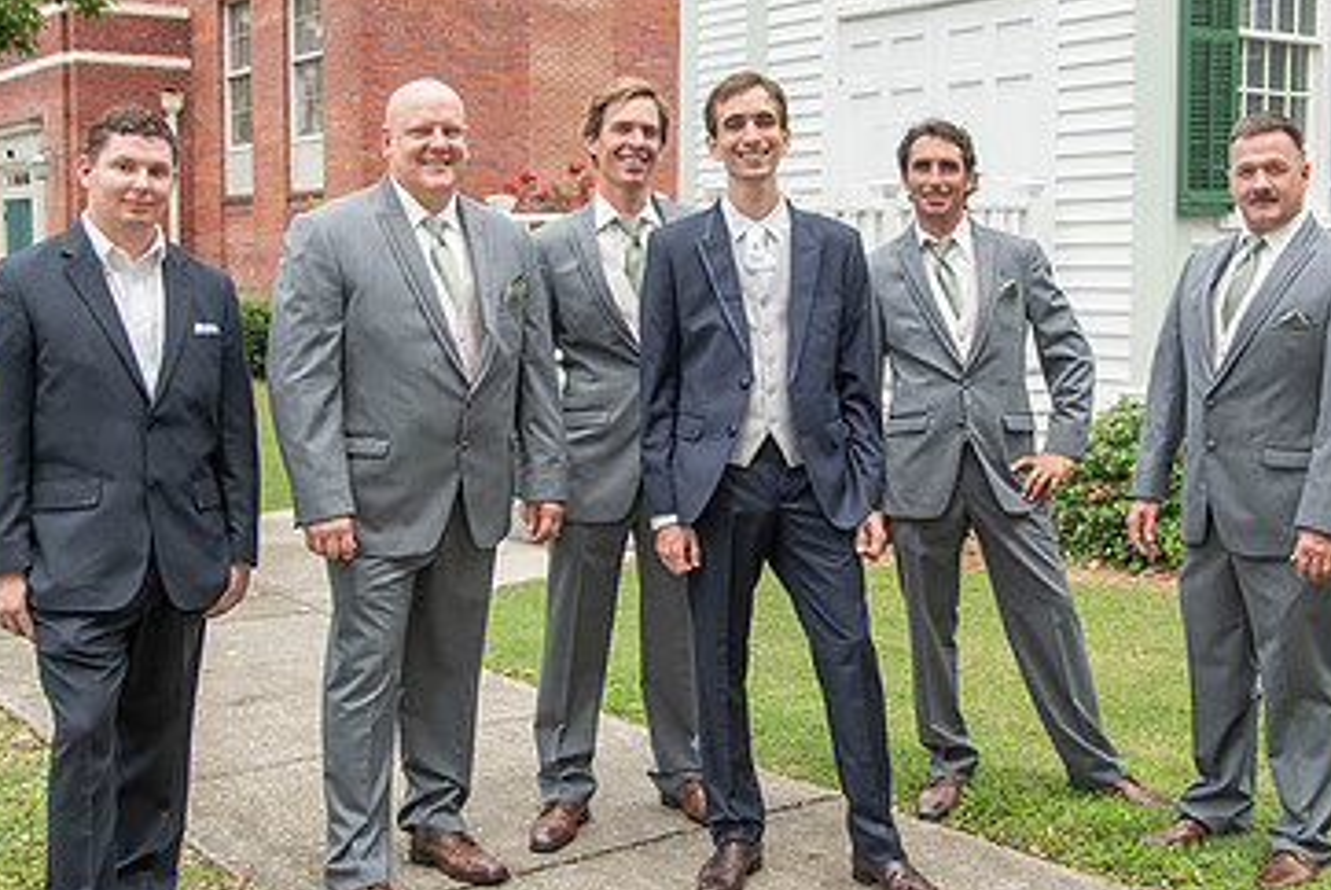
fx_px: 1776
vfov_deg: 28.1
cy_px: 403
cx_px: 724
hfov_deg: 41.0
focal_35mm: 48
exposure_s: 1/800
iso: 320
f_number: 4
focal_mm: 30
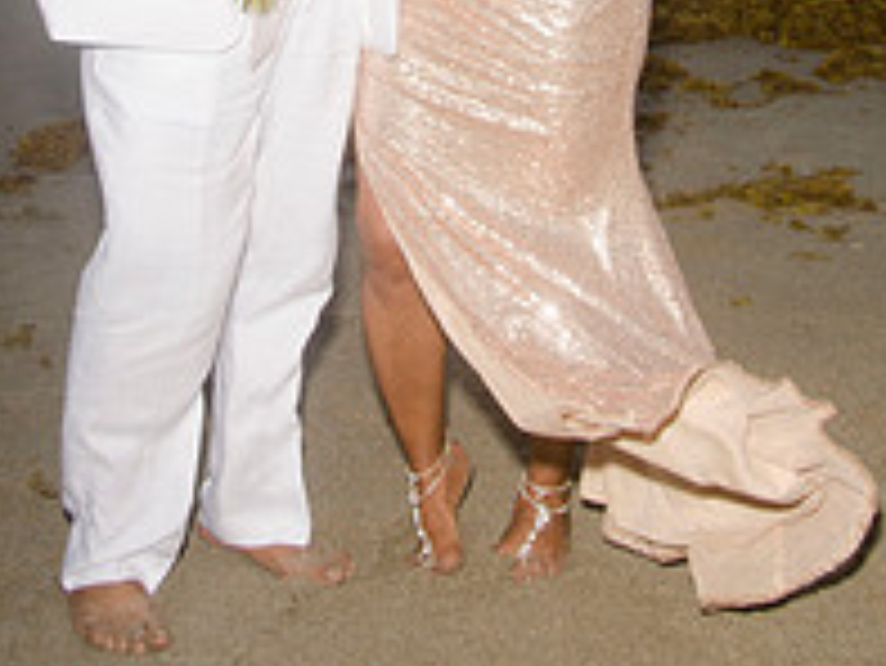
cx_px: 382
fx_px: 2356
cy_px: -230
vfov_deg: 15.2
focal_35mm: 92
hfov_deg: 21.3
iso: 100
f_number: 5.6
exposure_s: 1/200
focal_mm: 28
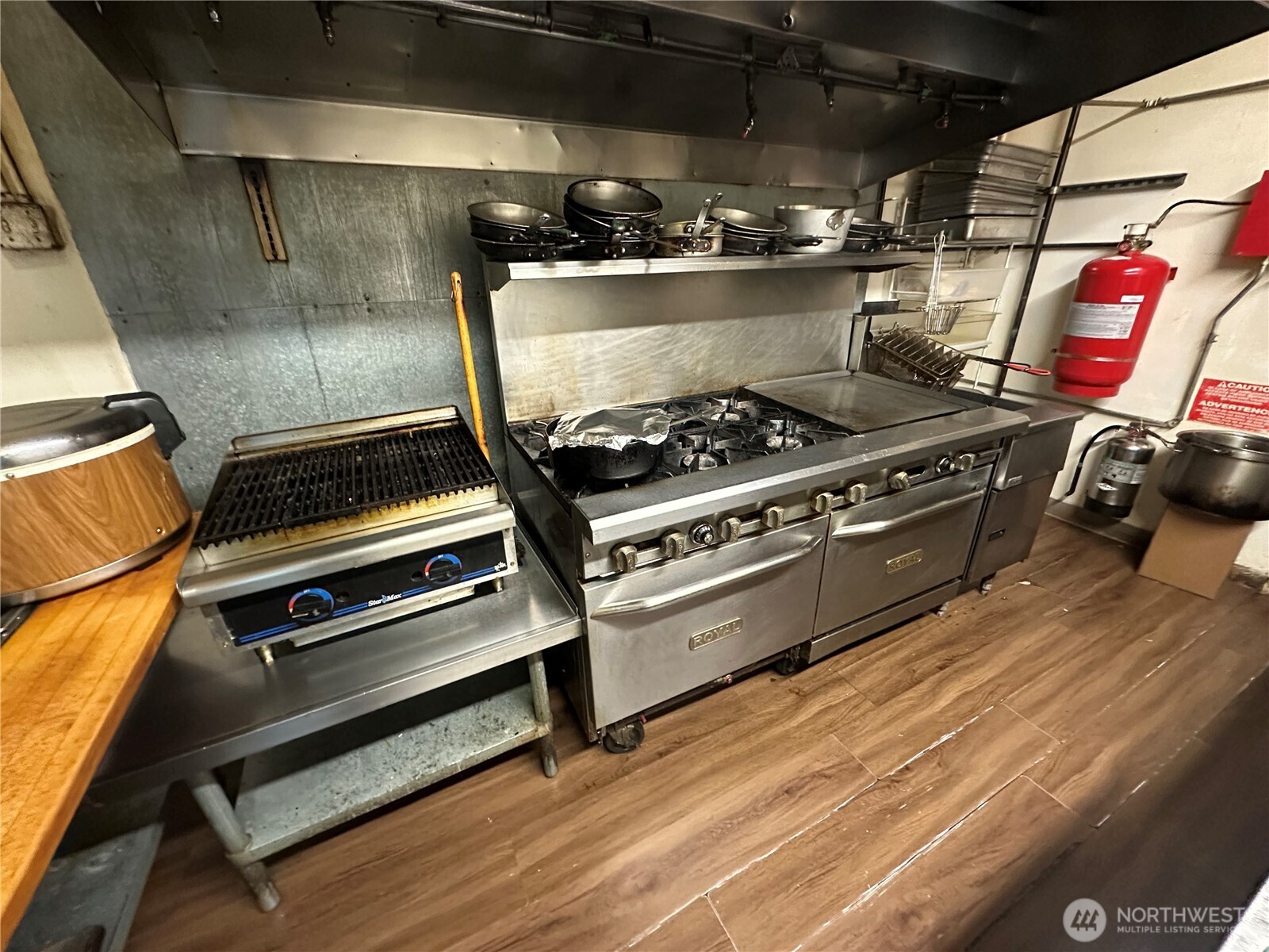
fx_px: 513
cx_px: 634
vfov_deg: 85.7
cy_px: 476
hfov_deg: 102.1
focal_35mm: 14
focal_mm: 2.22
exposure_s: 1/60
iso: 800
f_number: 2.2
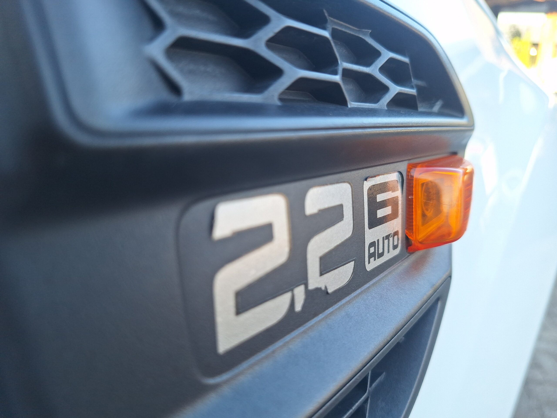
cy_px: 209
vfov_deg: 58.9
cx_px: 278
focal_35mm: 23
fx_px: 370
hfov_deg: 73.9
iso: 40
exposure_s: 1/201
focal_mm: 5.54
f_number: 1.8
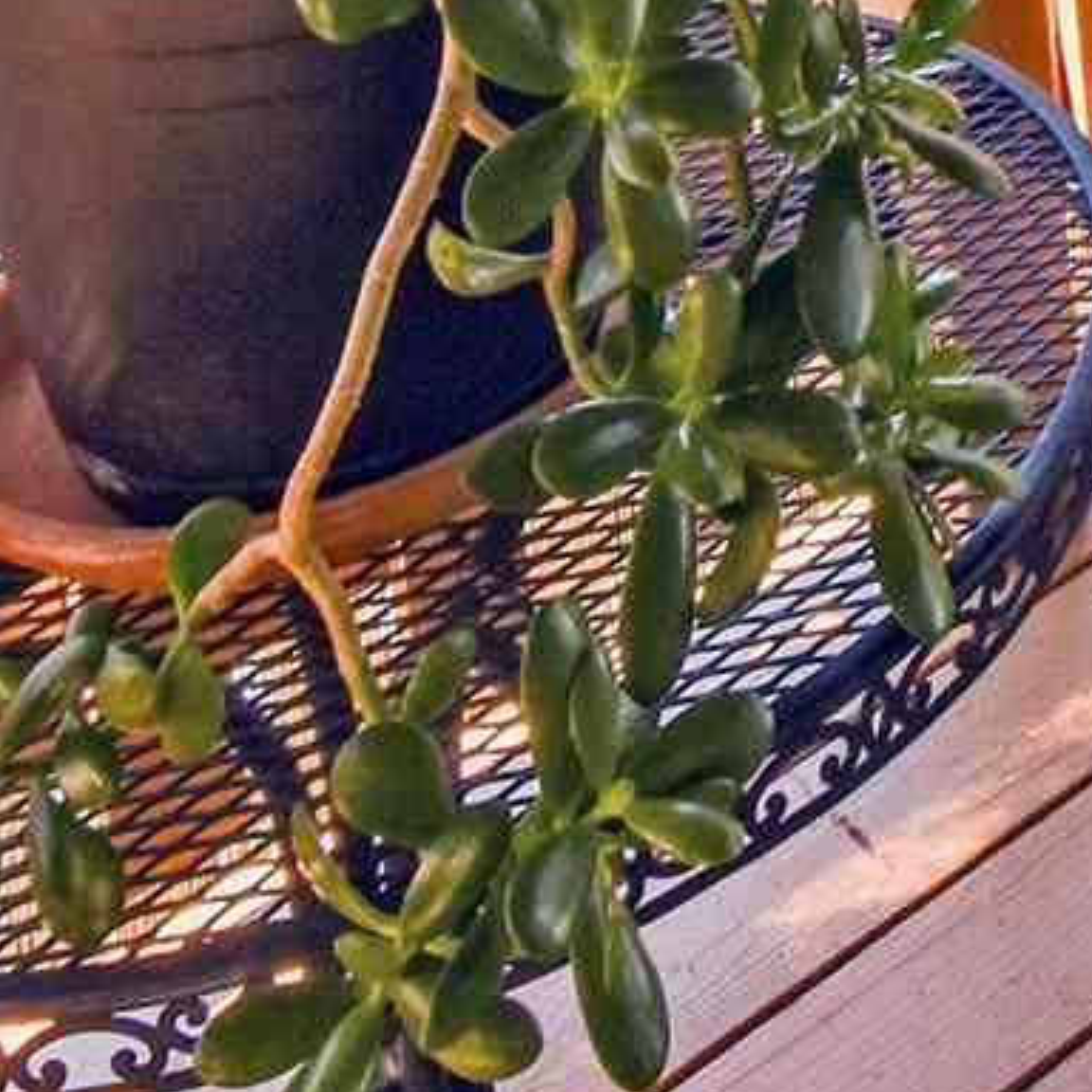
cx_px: 1976
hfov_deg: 14.8
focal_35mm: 102
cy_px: -1530
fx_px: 3640
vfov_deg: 13.0
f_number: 6.3
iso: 100
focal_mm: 10
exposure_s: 1/60
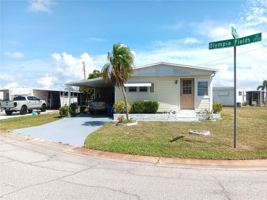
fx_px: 201
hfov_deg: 67.3
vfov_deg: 53.1
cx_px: 134
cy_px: 100
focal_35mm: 26
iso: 20
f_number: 1.8
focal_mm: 3.98
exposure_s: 1/1000
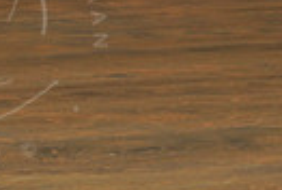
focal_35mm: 494
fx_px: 3878
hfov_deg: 4.2
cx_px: -24
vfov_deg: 2.8
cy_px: -162
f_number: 6.3
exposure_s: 1/250
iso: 800
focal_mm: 112
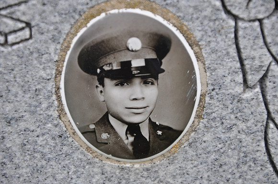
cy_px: 92
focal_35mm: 158
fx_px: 1215
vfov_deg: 8.7
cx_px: 139
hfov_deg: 13.1
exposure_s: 1/100
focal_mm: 105
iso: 400
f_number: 5.6
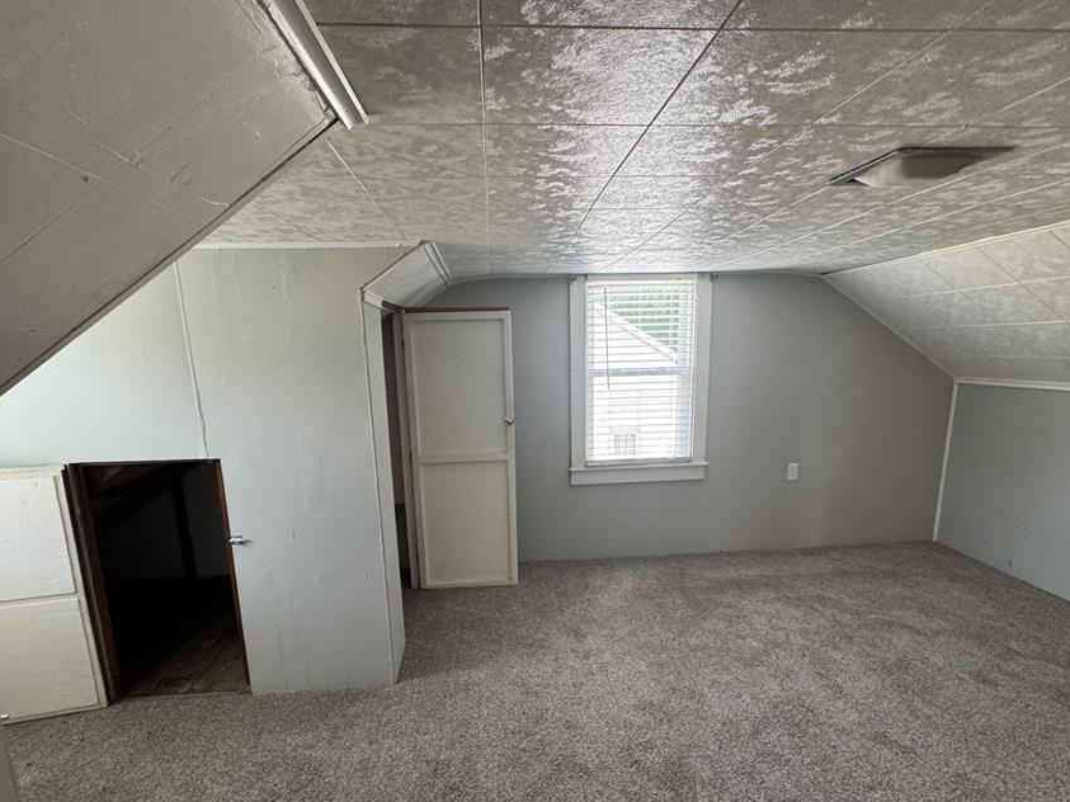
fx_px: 525
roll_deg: +0.2
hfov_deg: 91.0
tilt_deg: -8.3
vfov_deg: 74.5
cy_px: 447
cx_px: 527
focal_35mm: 17
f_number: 2.2
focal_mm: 2.22
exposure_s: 1/99
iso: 250
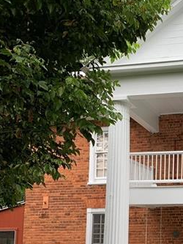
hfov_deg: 22.8
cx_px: 209
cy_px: 220
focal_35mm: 60
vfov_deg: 30.7
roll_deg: -1.1
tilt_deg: +7.7
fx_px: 423
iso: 25
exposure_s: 1/214
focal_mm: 4.25
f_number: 1.8
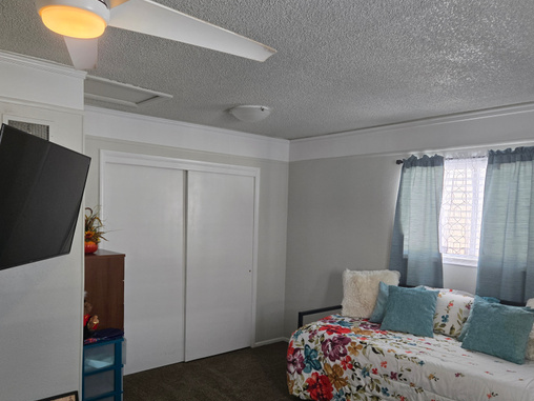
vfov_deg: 48.0
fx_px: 447
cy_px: 237
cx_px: 244
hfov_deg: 61.6
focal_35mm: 29
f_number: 1.8
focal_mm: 5.4
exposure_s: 1/120
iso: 320
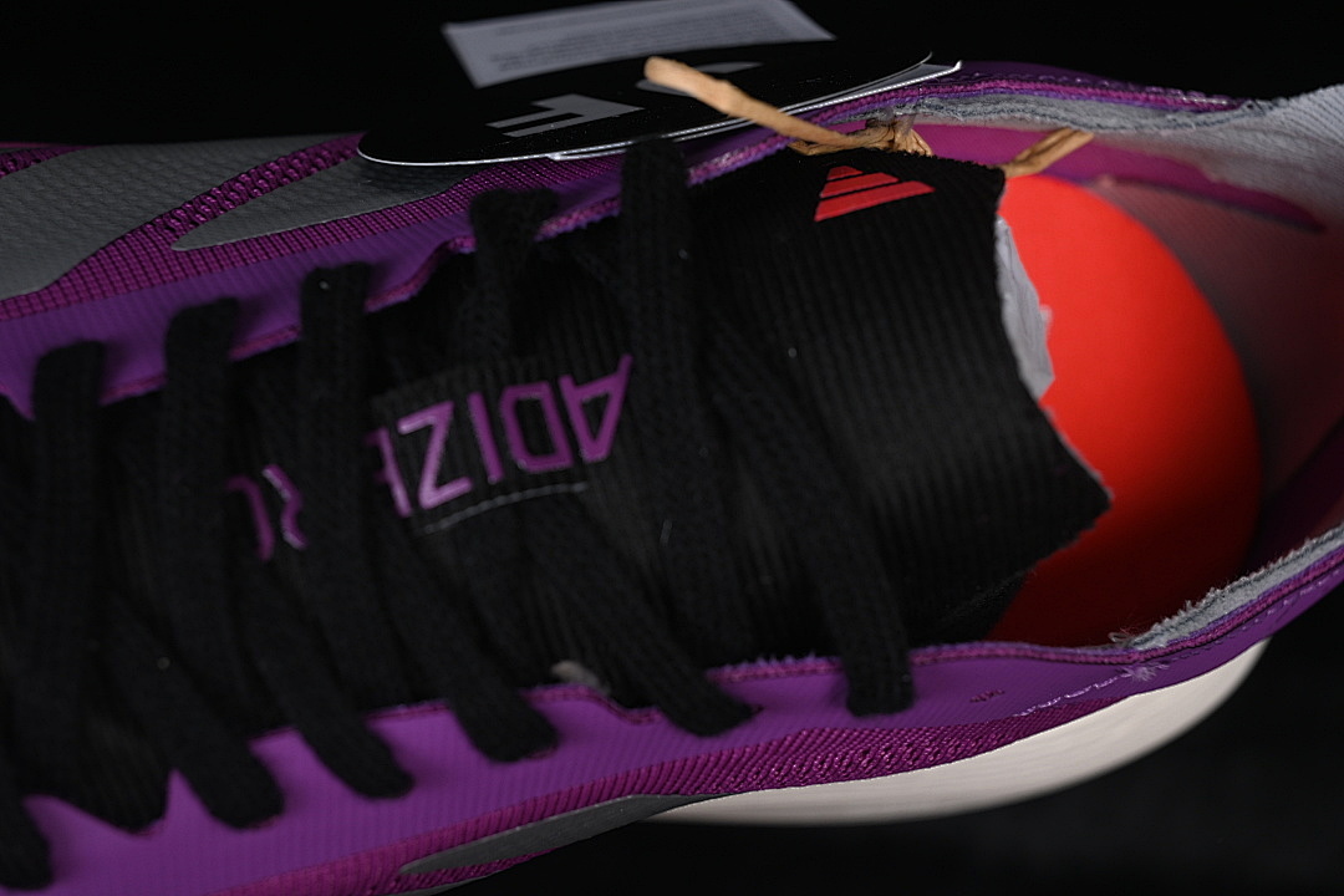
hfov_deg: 27.0
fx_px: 2800
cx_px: 672
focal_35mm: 75
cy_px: 448
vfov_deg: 18.2
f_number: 7.1
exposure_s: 1/60
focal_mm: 50
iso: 160
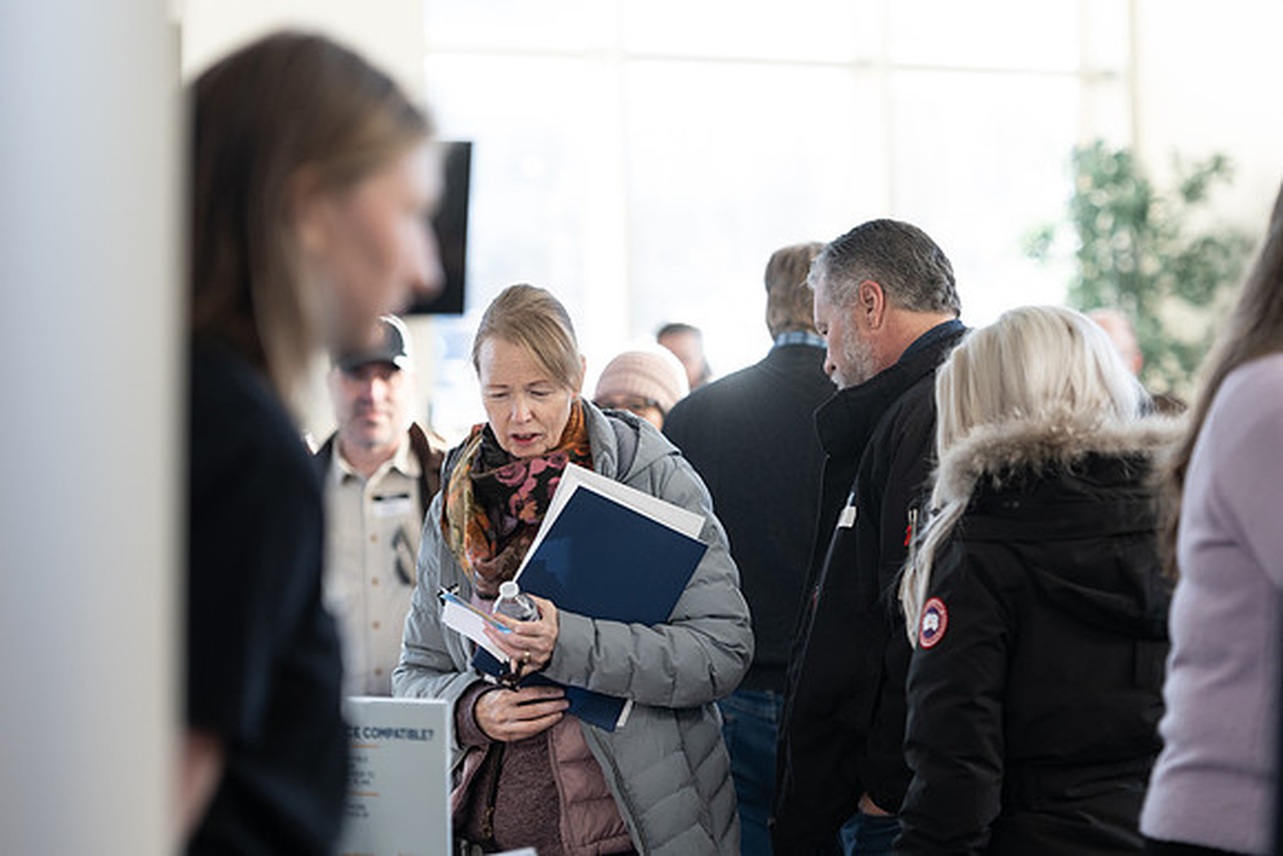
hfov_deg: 12.4
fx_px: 5883
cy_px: 346
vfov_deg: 8.3
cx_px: 781
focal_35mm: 165
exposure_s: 1/320
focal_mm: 120
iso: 250
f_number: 2.8
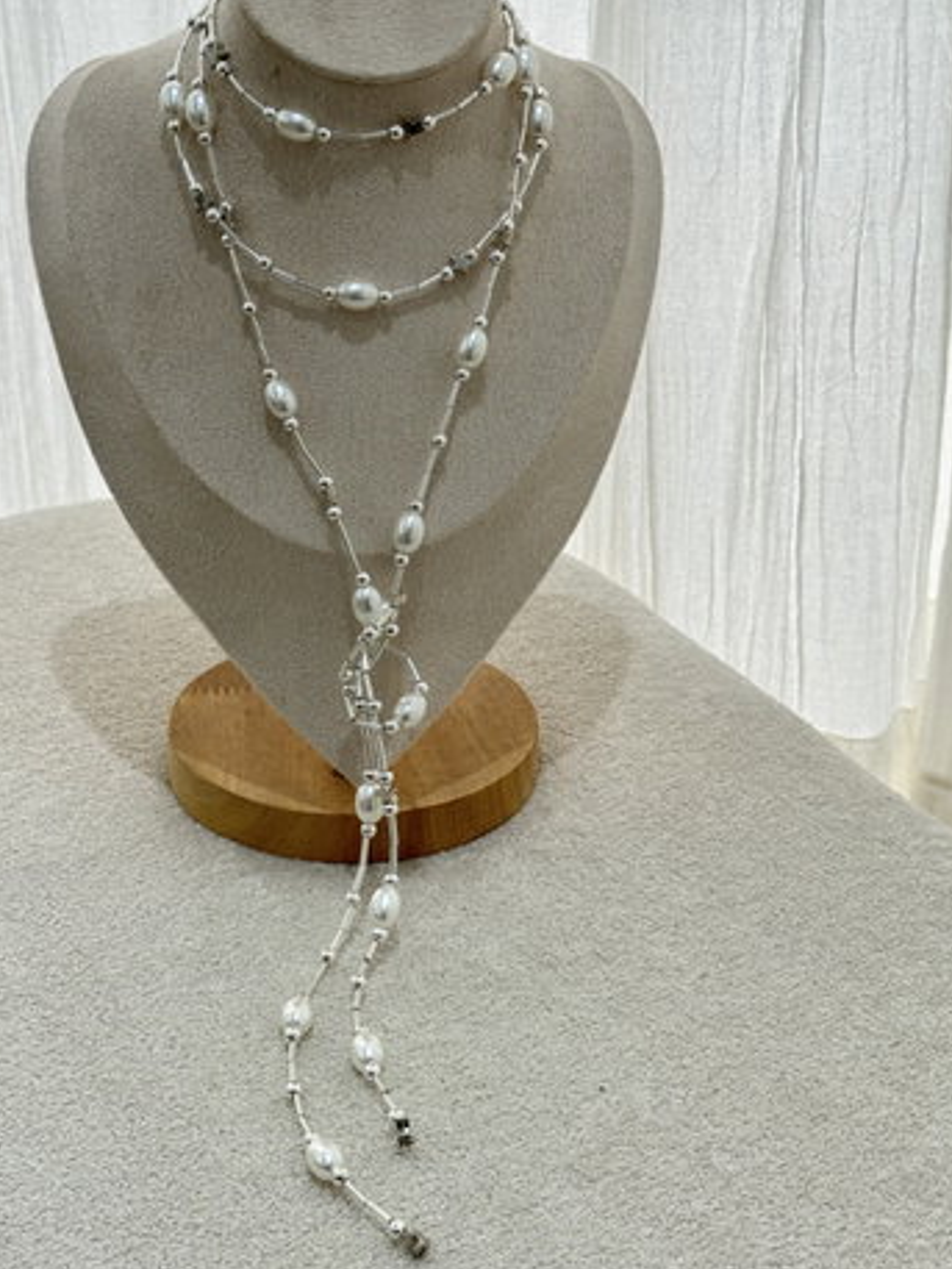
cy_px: 557
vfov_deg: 34.3
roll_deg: +0.5
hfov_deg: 26.1
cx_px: 422
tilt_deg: -24.5
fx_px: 2053
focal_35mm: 56
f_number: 1.78
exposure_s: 1/100
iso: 80
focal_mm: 6.76
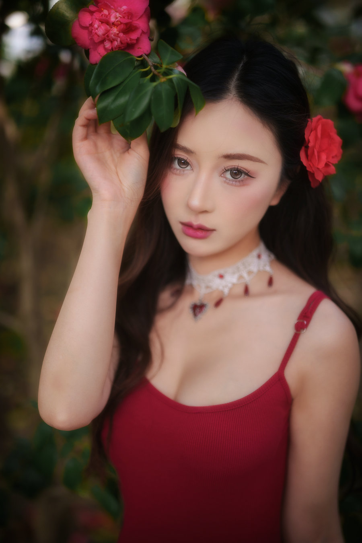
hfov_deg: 27.0
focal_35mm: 50
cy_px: 272
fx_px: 754
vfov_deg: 39.6
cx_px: 181
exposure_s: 1/640
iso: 80
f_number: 1.4
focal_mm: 50
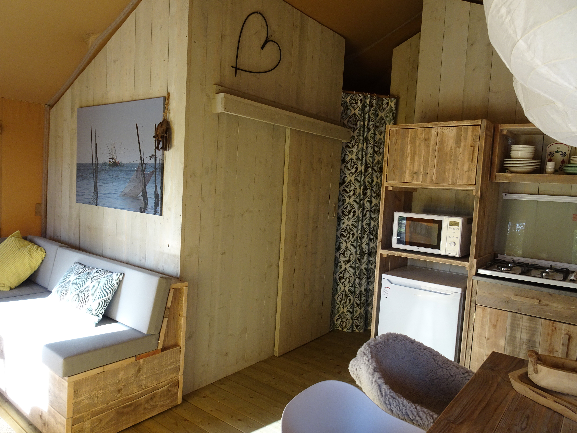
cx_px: 288
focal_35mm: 24
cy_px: 216
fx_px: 400
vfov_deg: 56.8
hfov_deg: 71.6
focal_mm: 4.1
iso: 80
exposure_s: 1/50
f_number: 3.5
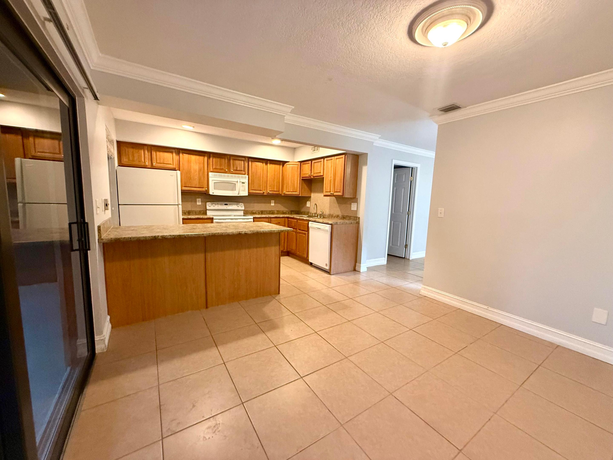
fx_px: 248
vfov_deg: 85.7
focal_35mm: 14
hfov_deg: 102.1
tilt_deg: -7.0
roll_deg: -2.2
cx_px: 306
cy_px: 230
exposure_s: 1/60
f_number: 2.2
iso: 500
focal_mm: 2.22
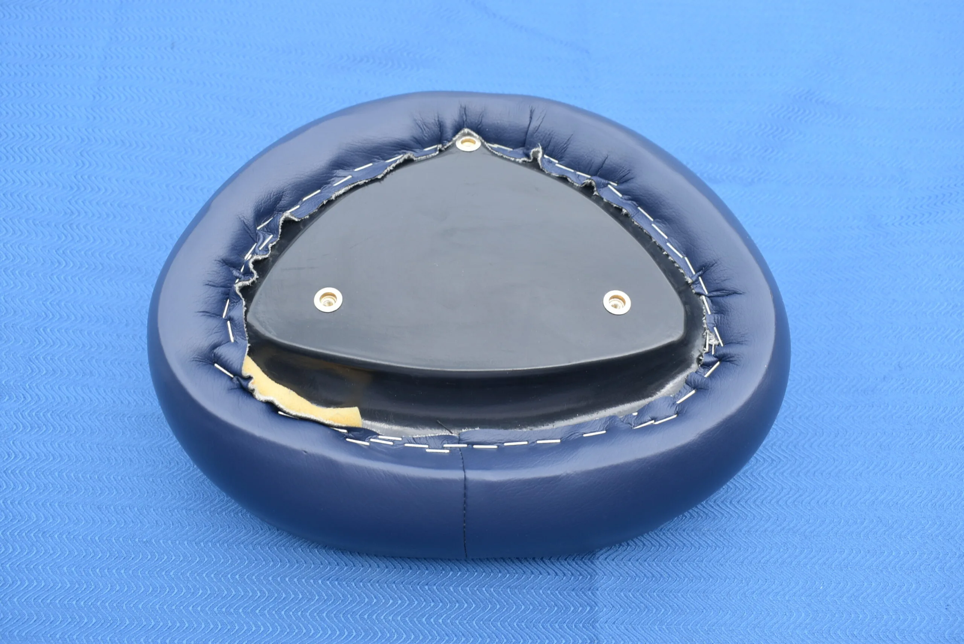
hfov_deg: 53.1
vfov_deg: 36.9
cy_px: 322
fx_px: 965
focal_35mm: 36
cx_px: 482
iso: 200
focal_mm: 24
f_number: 7.1
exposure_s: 1/250
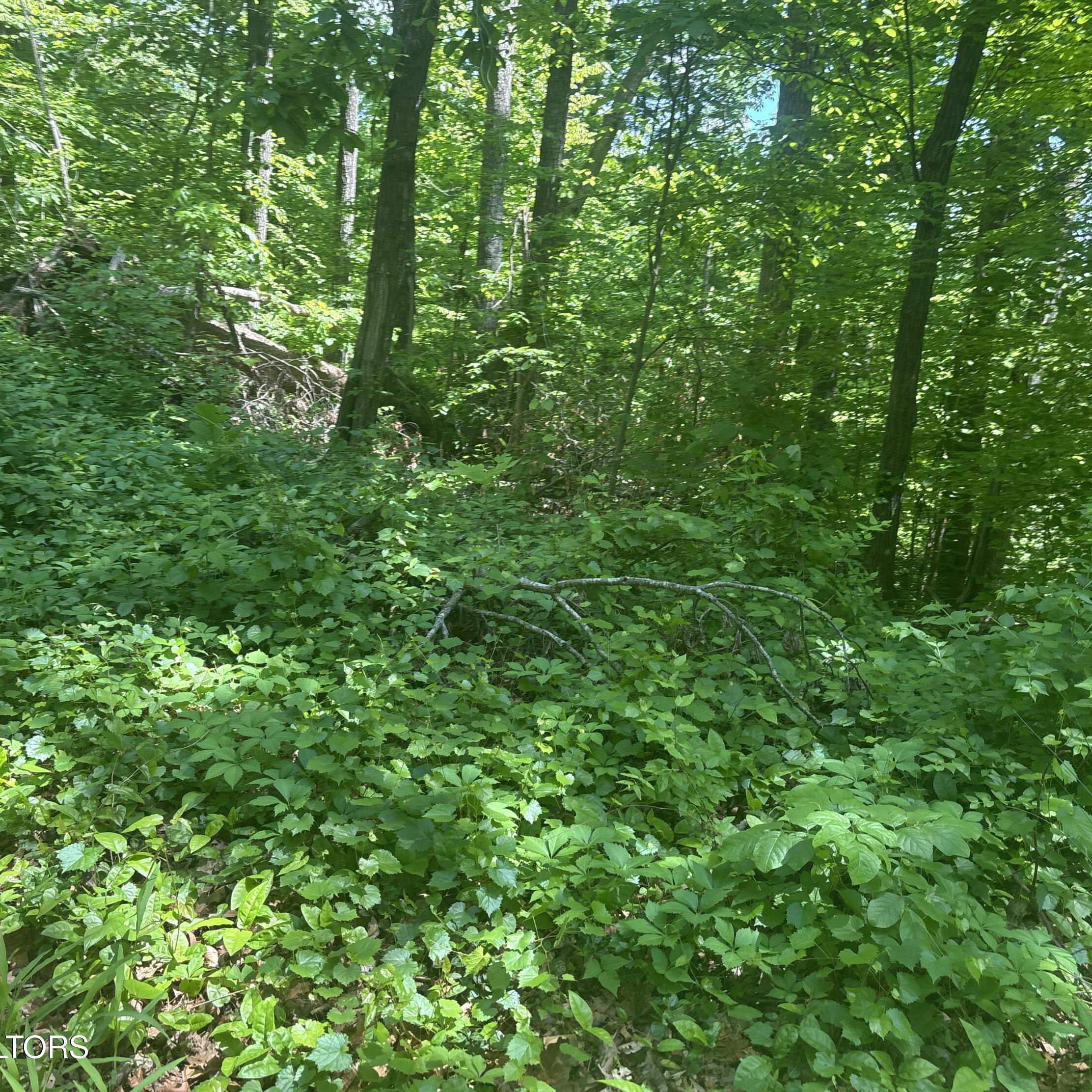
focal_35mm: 31
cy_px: 546
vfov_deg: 52.5
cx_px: 592
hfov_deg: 52.5
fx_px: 1106
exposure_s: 1/136
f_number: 1.6
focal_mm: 5.96
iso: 40
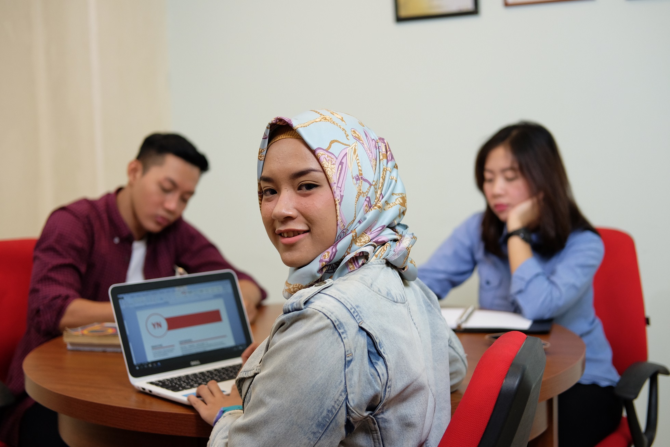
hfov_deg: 37.5
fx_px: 986
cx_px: 335
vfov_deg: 25.5
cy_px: 224
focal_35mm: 53
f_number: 2
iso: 640
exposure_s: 1/125
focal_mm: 35
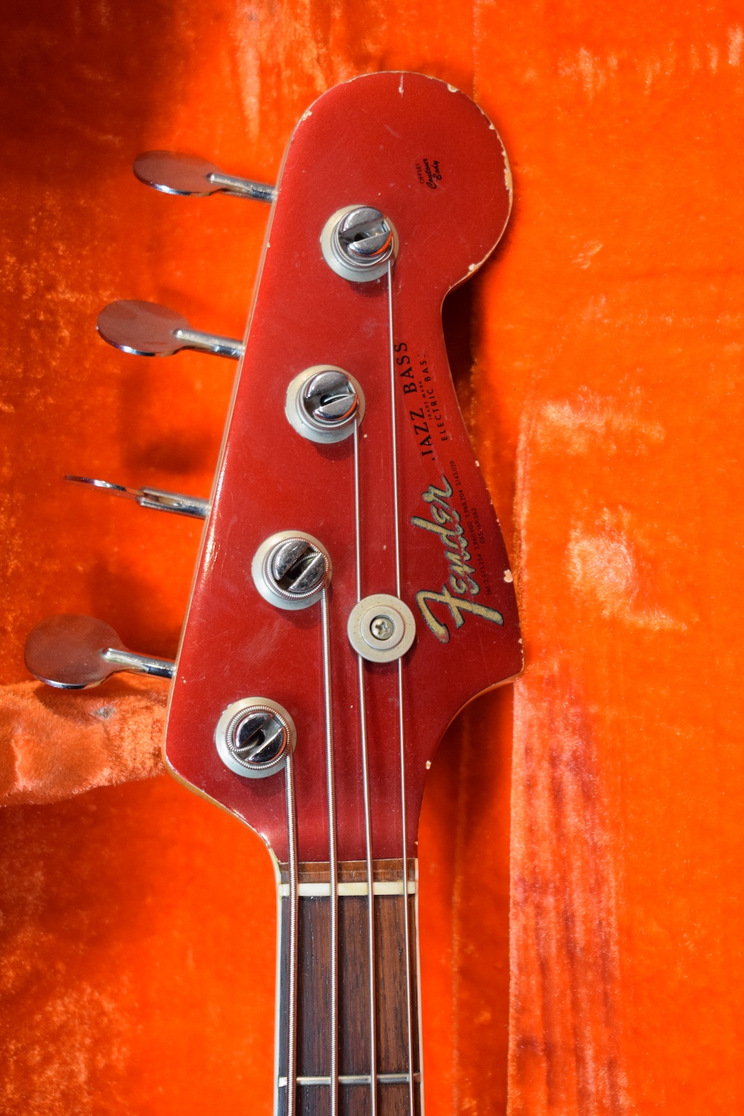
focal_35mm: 68
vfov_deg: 29.9
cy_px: 558
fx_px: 2092
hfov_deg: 20.2
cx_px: 372
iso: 2200
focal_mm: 45
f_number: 5
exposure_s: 1/60
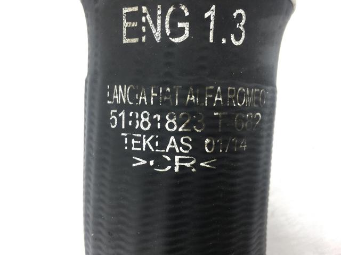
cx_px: 170
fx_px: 286
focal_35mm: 29
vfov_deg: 48.2
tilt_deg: -66.0
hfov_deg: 61.7
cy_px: 128
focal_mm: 4.15
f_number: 2.2
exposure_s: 1/100
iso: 25
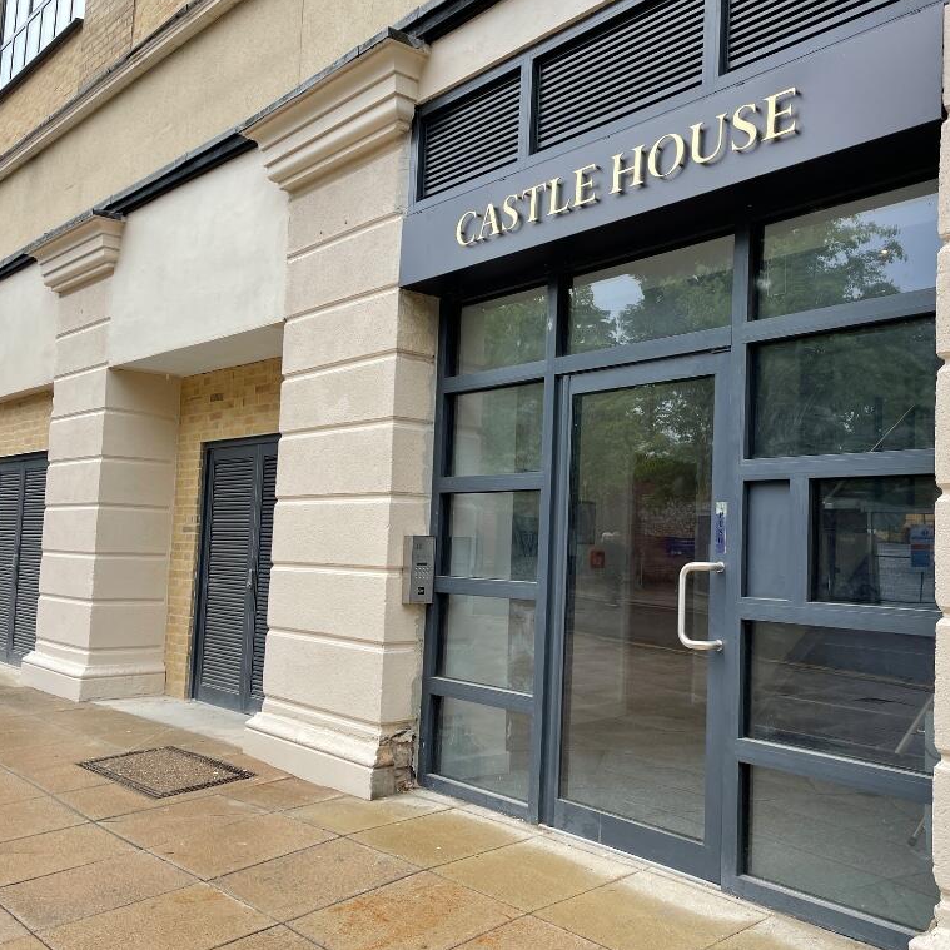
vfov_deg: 52.5
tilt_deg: +1.9
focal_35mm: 31
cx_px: 595
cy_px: 474
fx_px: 963
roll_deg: -2.7
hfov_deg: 52.0
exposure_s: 1/1147
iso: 32
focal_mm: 4.2
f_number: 1.6
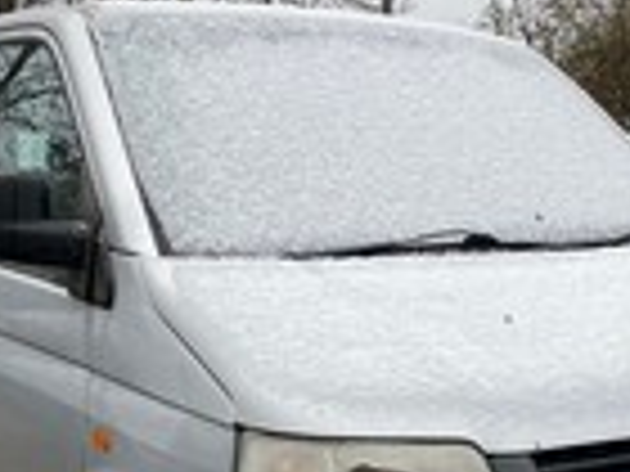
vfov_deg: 22.1
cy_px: 418
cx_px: 387
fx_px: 1183
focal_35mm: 65
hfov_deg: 29.7
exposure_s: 1/597
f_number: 1.8
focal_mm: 4.25
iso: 32
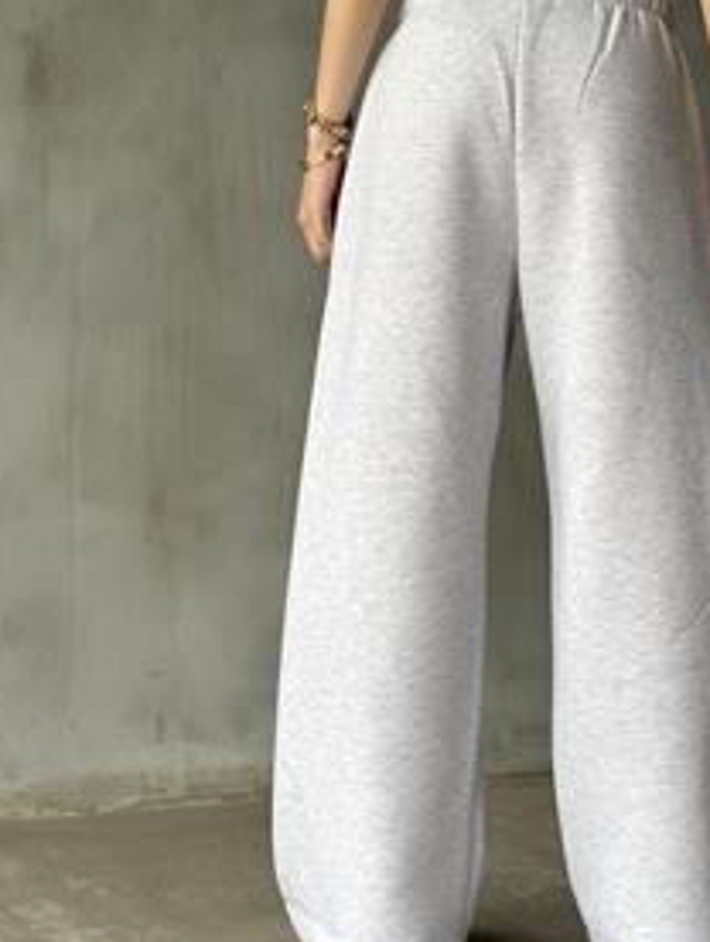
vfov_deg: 26.2
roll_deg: -1.3
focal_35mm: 74
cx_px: 468
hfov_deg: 19.9
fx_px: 2018
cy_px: 341
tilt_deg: +2.5
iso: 125
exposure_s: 1/121
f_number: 1.78
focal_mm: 6.86
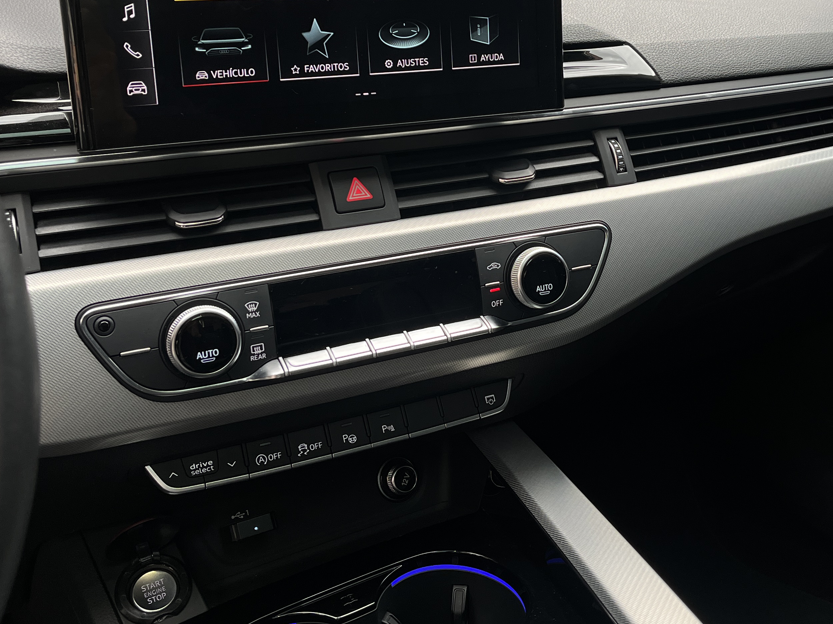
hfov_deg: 44.6
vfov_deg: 34.0
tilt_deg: -12.6
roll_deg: +1.8
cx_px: 496
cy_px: 202
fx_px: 1011
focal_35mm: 42
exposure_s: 1/121
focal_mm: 5.1
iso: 80
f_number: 1.6
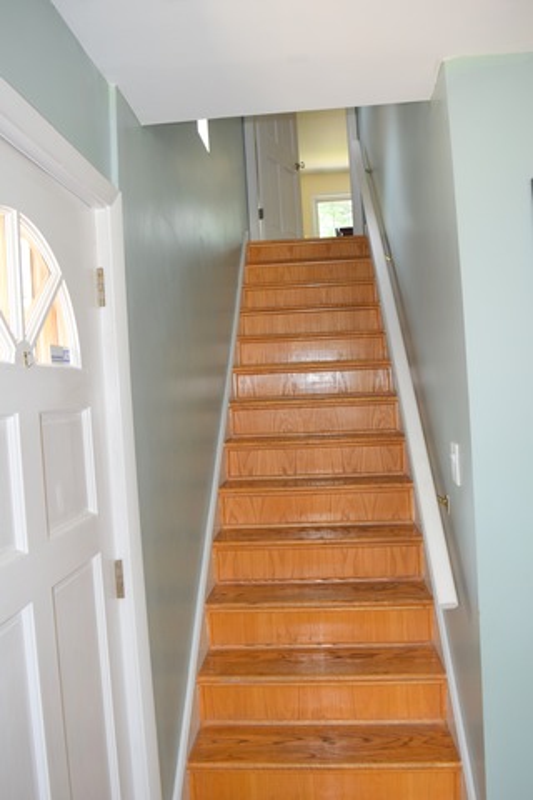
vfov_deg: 61.9
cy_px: 400
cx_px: 266
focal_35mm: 30
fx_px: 666
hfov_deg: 43.6
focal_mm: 20
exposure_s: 1/100
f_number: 5
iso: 800
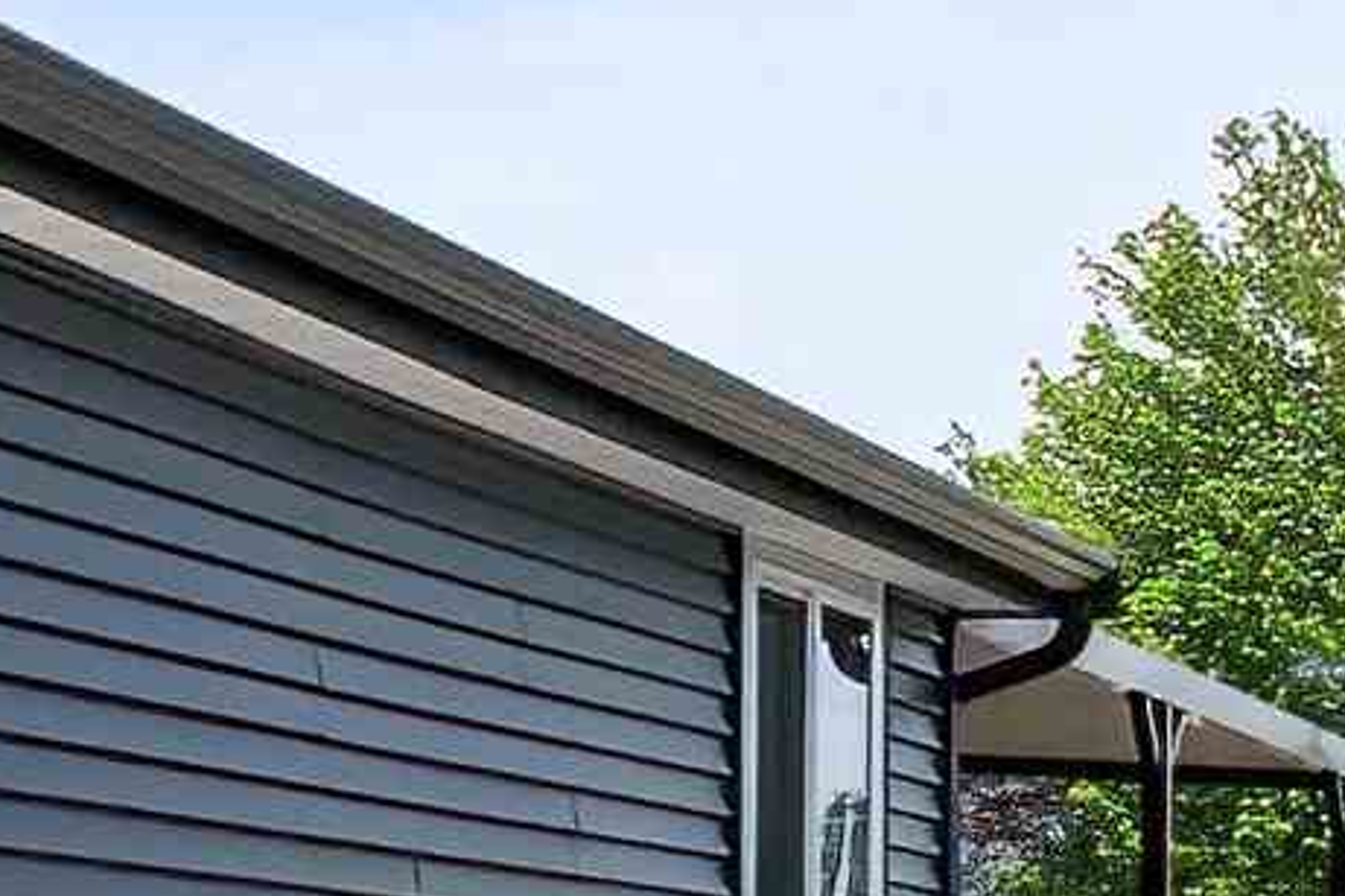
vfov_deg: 13.2
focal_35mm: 100
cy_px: 1138
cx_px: -1573
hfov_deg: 15.2
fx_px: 3735
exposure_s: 1/1600
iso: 200
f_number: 8
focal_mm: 10
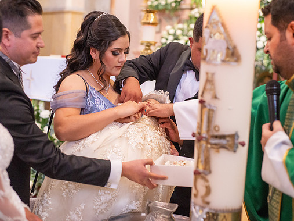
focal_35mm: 55
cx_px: 146
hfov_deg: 34.9
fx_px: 467
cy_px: 112
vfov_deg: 26.5
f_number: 2.8
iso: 2500
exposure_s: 1/125
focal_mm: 50
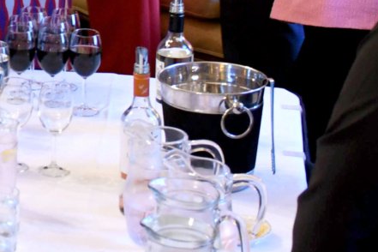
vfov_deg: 7.9
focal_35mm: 167
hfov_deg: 11.5
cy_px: -226
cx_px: -288
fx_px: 1753
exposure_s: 1/25
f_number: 3.5
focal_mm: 24
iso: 1250
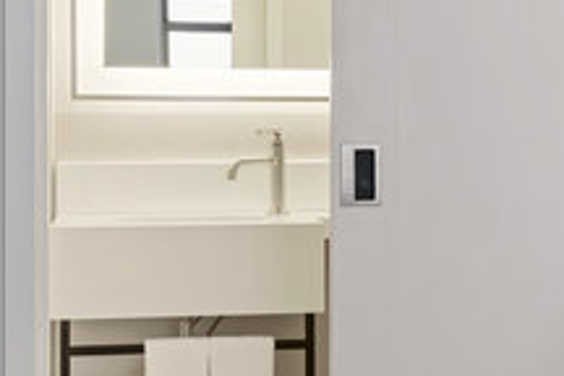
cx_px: 407
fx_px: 1408
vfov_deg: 15.2
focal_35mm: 90
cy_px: 227
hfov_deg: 22.5
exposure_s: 1
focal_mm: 40.4
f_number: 16
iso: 500
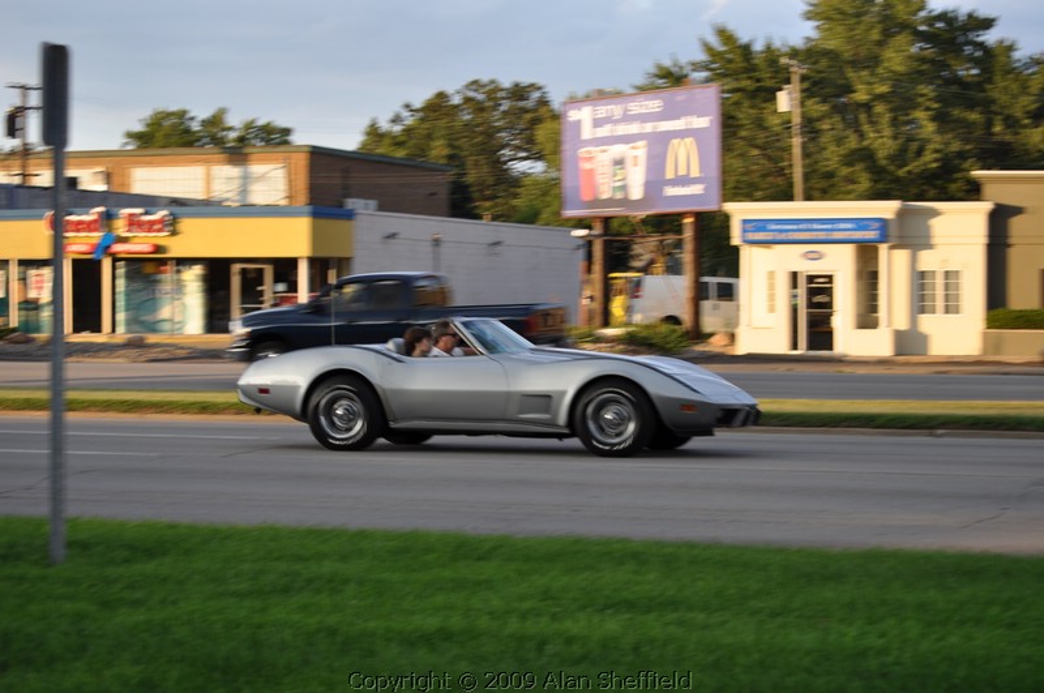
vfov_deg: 16.5
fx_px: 2389
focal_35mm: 82
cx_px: 522
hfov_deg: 24.7
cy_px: 346
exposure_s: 1/160
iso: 200
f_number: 6.3
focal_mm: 55
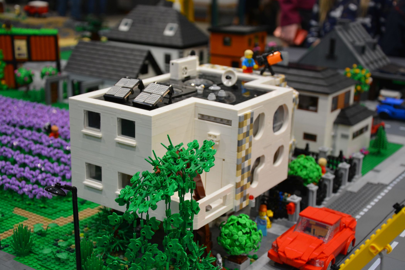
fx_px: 641
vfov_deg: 23.8
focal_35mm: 57
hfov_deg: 35.1
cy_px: 135
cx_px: 202
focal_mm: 38
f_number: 4.5
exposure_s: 1/60
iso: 800
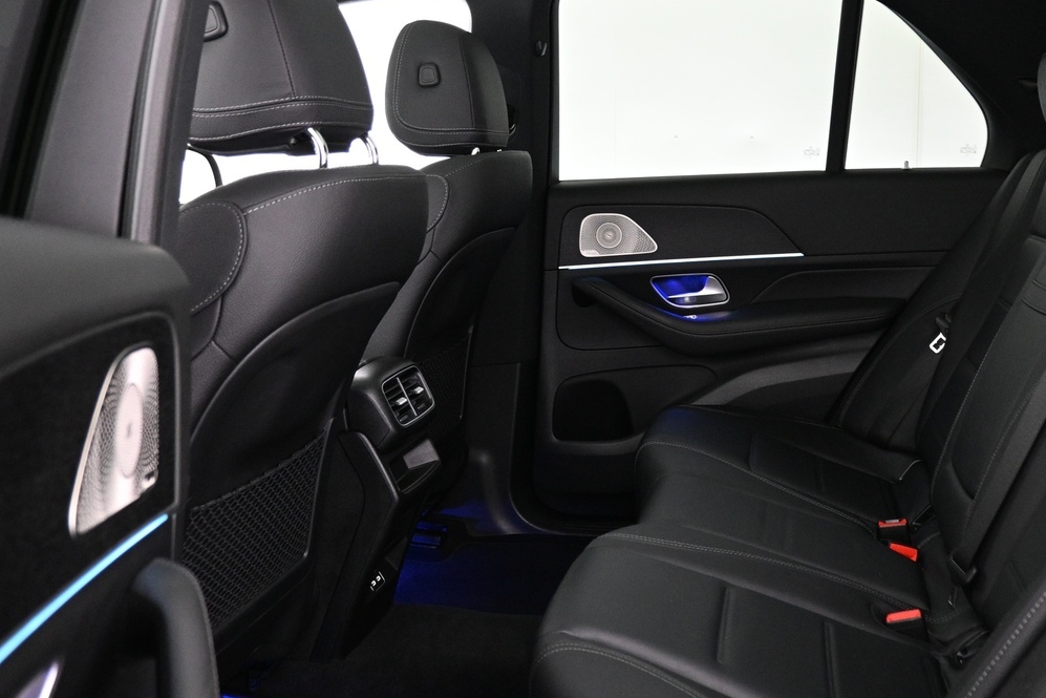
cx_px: 622
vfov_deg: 34.2
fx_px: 1133
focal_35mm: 39
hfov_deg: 49.3
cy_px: 301
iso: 1600
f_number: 3.5
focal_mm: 16
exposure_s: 1/13
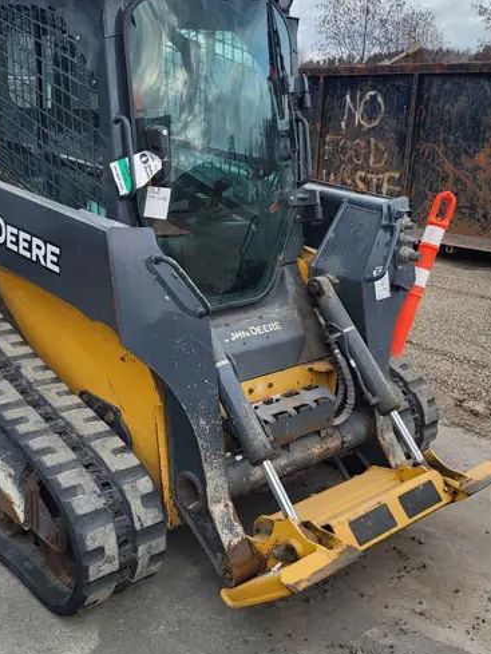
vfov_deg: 47.8
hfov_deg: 36.2
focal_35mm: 39
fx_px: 737
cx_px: 140
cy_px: 318
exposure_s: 1/412
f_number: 1.8
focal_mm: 5.4
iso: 40
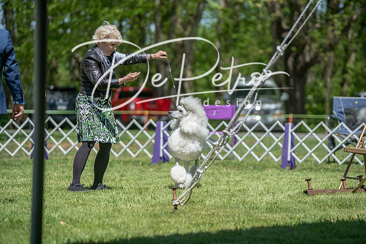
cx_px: 183
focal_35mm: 150
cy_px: 122
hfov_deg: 13.7
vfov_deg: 9.2
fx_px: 1525
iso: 100
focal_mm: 150
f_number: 3.2
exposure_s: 1/1000
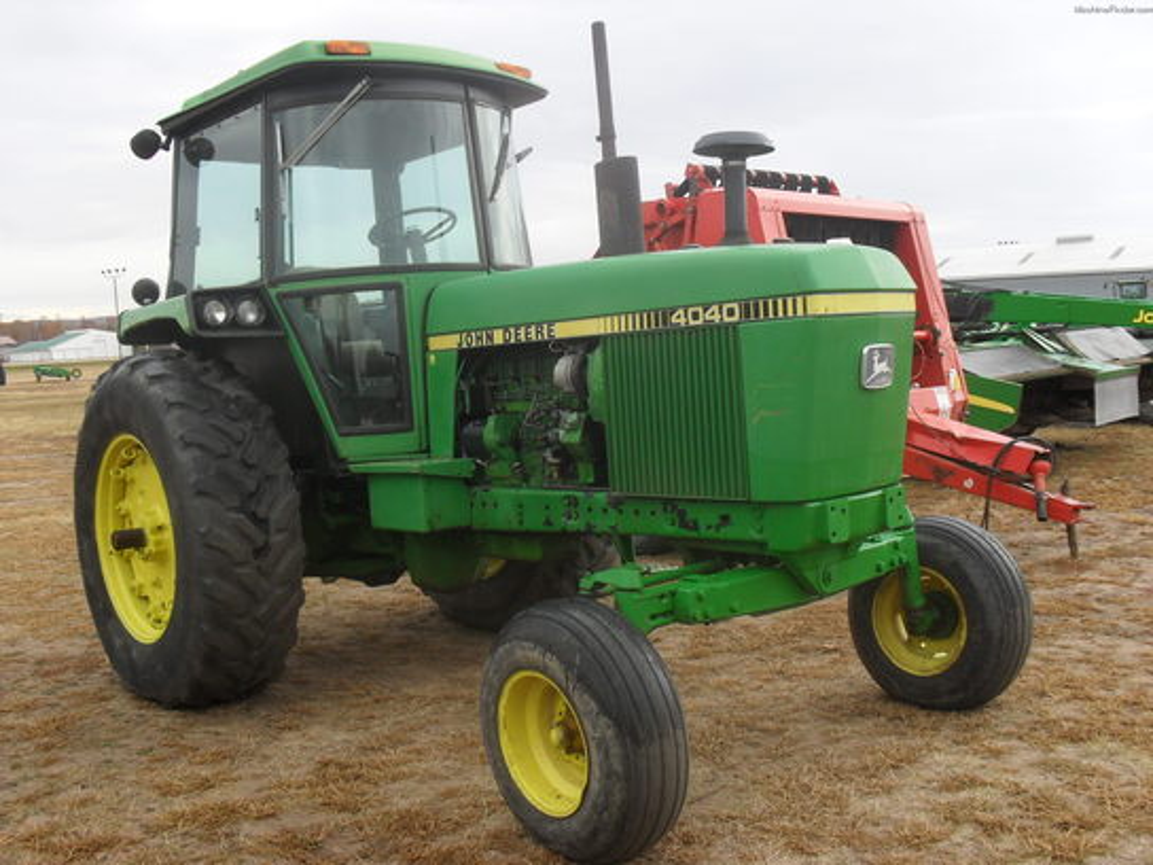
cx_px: 576
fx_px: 1166
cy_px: 432
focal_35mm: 35
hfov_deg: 52.6
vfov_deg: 40.7
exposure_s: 1/125
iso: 100
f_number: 3.2
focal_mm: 6.3
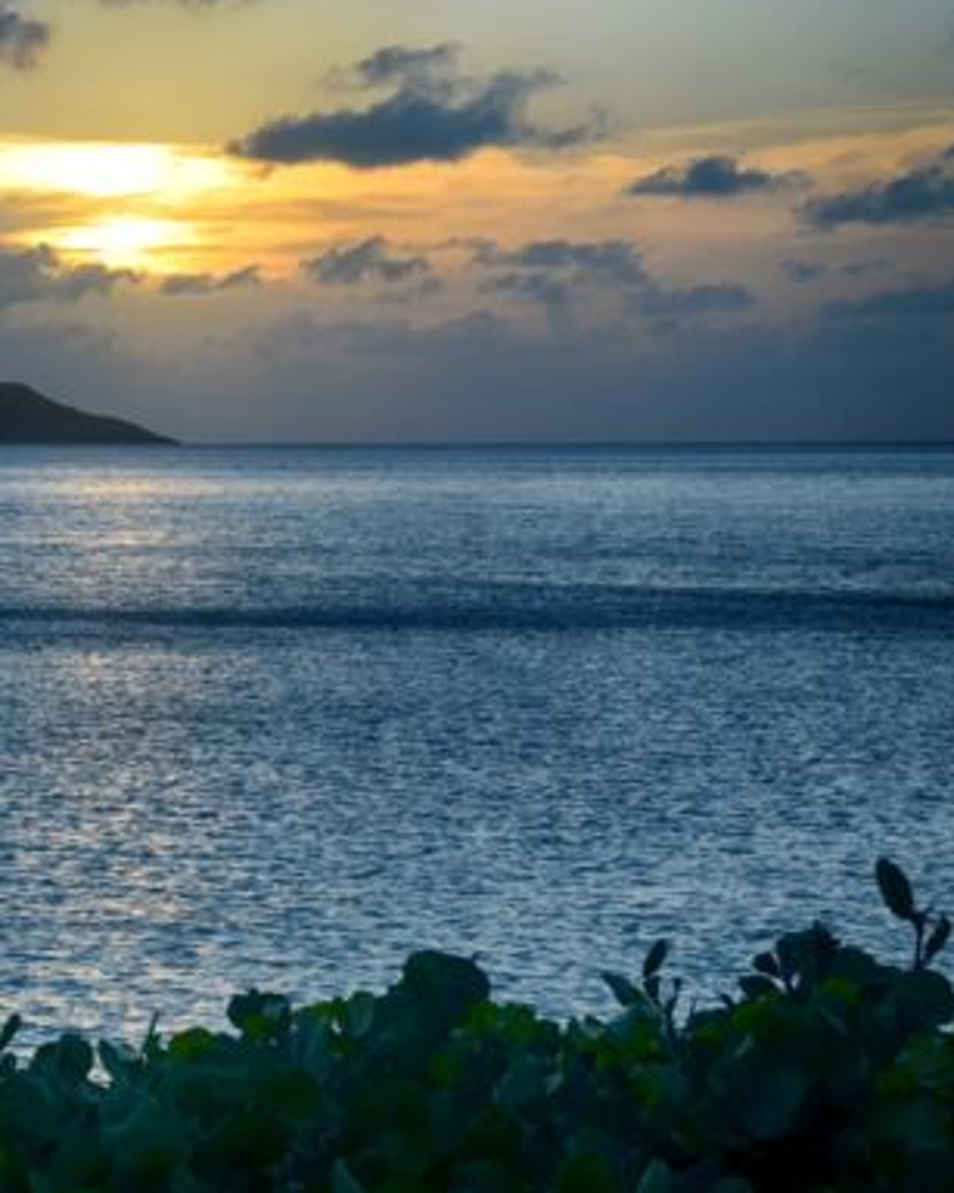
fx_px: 4131
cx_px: 0
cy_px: 617
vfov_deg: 16.4
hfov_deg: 13.0
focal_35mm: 117
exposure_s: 1/250
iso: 180
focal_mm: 50
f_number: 8
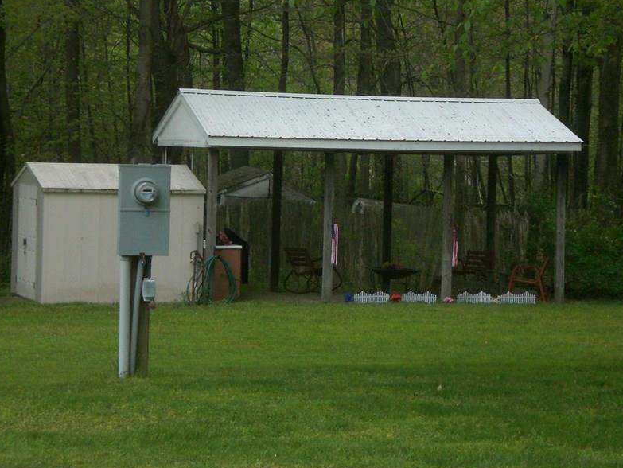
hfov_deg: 13.2
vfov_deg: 10.0
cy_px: 205
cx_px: 362
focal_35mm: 149
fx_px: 2683
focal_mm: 18.9
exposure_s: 1/160
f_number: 5.9
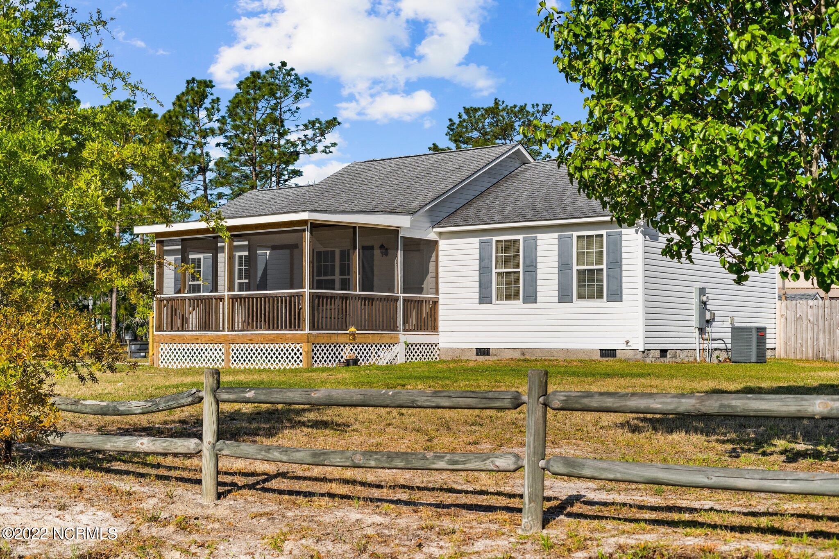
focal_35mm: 50
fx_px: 1165
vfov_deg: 27.0
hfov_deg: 39.6
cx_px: 420
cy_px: 280
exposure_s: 1/5000
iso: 500
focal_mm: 50
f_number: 5
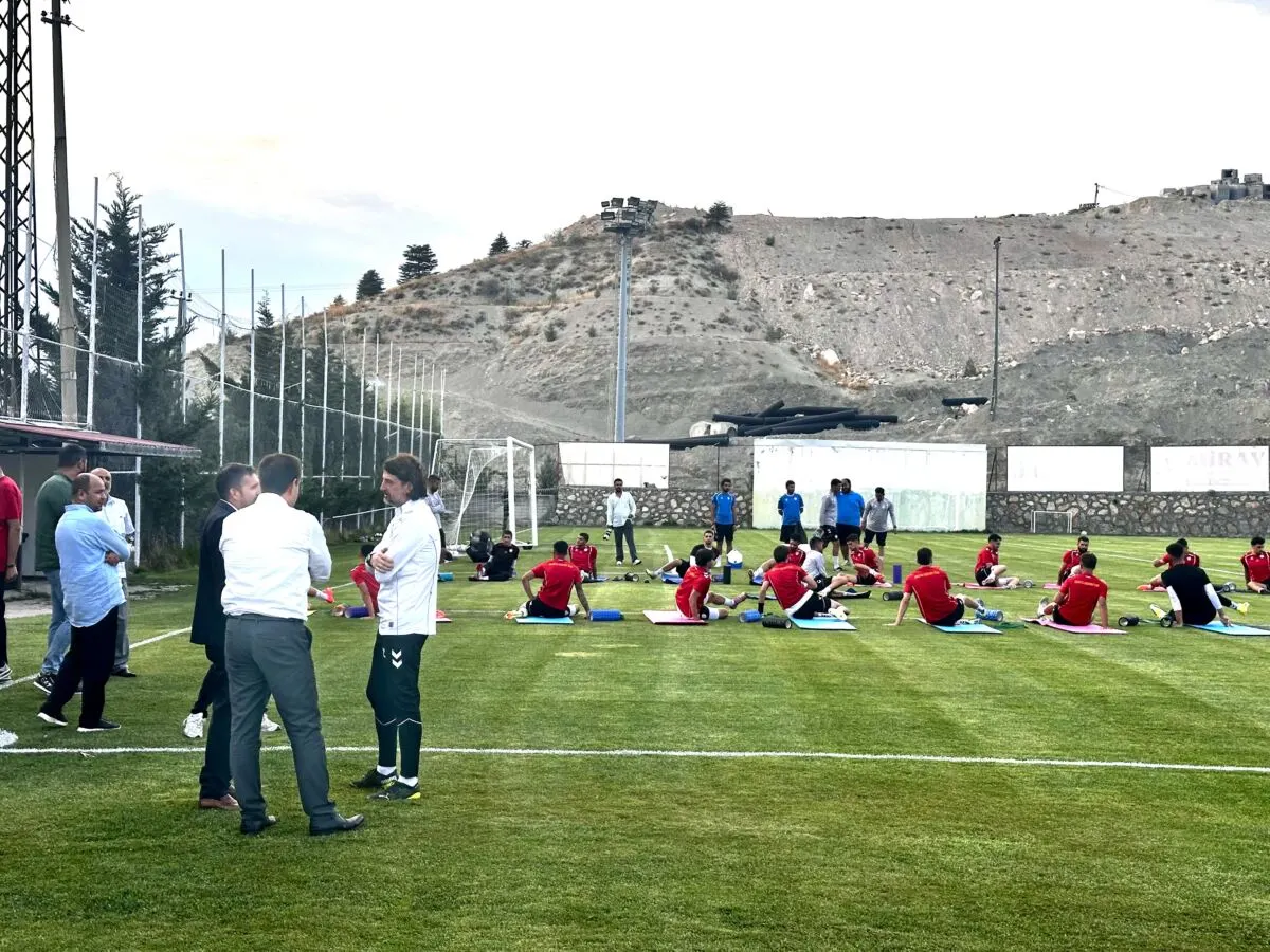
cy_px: 476
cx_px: 635
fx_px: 1761
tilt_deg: -0.6
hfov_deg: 39.7
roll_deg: -1.4
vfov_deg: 30.3
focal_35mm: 48
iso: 64
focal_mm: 6.86
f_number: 1.78
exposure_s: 1/604
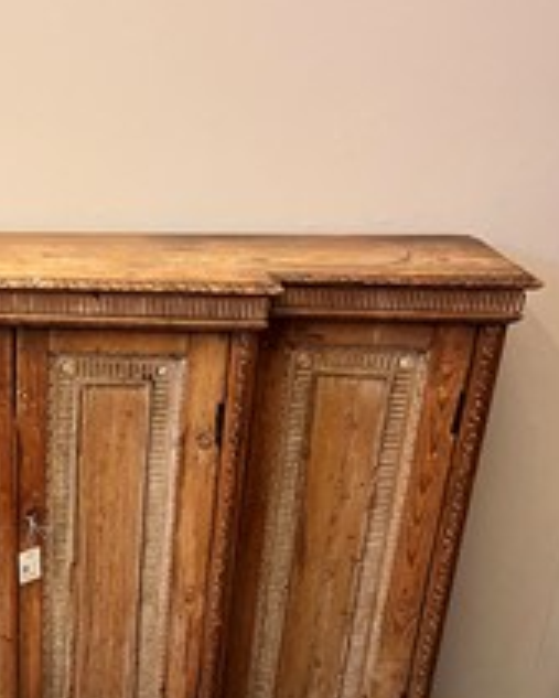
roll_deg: +1.3
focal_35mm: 48
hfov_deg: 28.9
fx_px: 992
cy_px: 476
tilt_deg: -22.8
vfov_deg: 38.2
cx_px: -36
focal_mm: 5.1
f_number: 1.6
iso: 400
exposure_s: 1/50
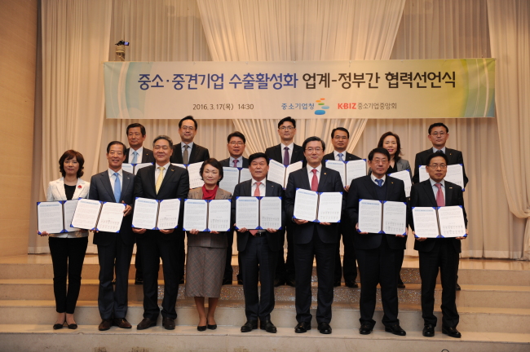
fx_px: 618
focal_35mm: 42
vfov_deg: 31.8
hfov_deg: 46.4
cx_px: 265
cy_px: 176
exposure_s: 1/125
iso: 1000
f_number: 2.8
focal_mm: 42
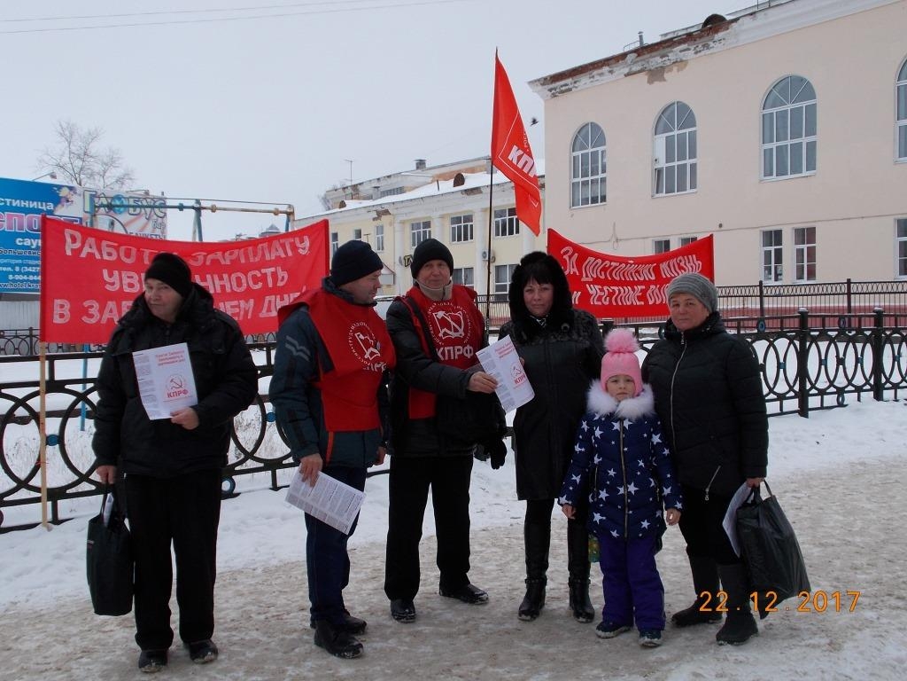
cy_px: 340
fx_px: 1022
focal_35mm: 39
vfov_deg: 36.8
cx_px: 454
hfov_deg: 47.9
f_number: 3.9
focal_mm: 6.9
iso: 80
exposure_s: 1/80
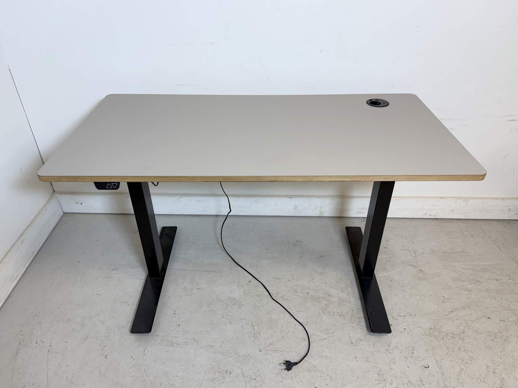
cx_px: 257
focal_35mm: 25
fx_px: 374
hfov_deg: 69.4
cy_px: 194
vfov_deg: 54.9
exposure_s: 1/100
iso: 64
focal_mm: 6.76
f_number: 1.78
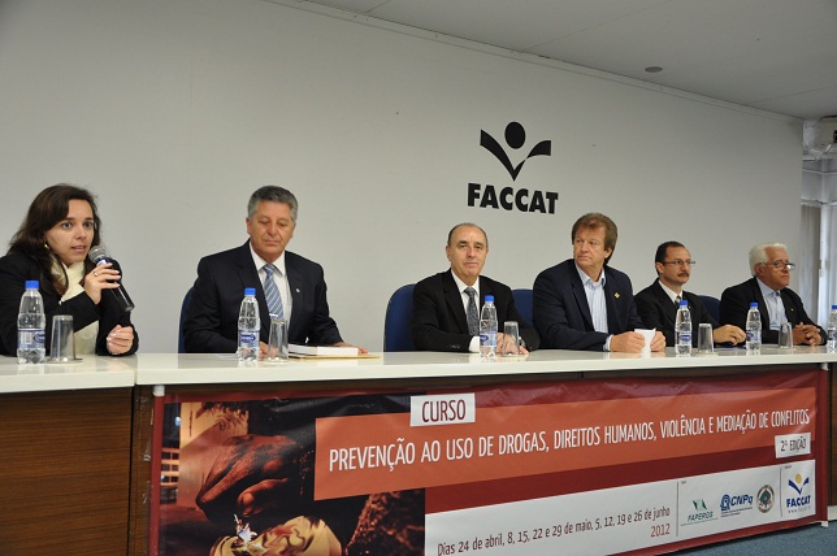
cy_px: 278
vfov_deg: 35.4
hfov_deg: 51.3
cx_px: 418
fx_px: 871
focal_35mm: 38
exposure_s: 1/20
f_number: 4.5
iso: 400
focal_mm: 25
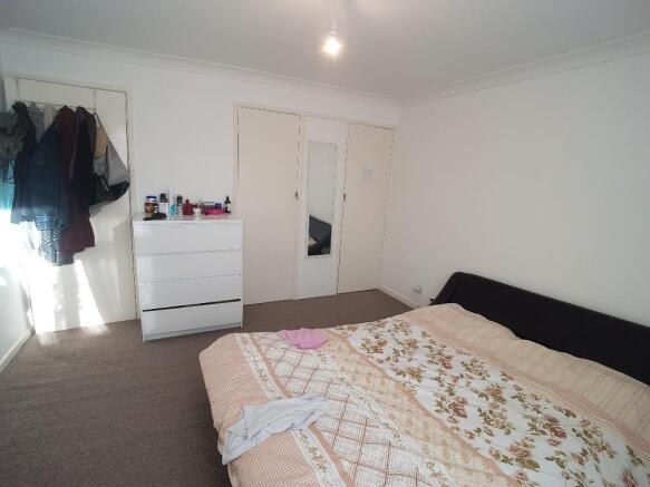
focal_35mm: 26
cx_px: 325
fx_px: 488
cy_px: 244
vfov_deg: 53.0
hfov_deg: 67.3
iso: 40
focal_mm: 4.2
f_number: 1.7
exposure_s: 1/124
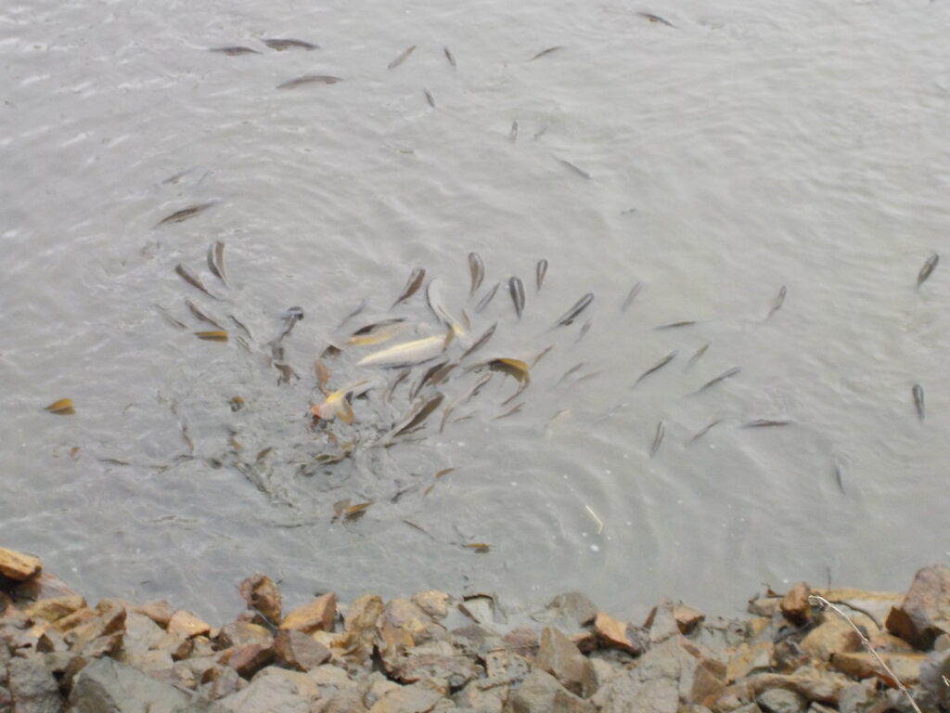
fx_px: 2470
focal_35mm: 90
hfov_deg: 21.8
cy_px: 356
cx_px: 475
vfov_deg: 16.4
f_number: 5.9
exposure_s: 1/60
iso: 400
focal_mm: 12.3
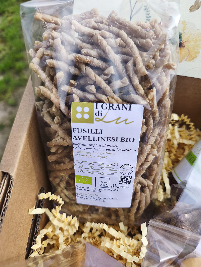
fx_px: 178
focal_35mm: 23
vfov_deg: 73.9
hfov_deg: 58.9
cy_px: 134
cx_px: 100
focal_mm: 6.18
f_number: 1.65
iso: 50
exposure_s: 1/618
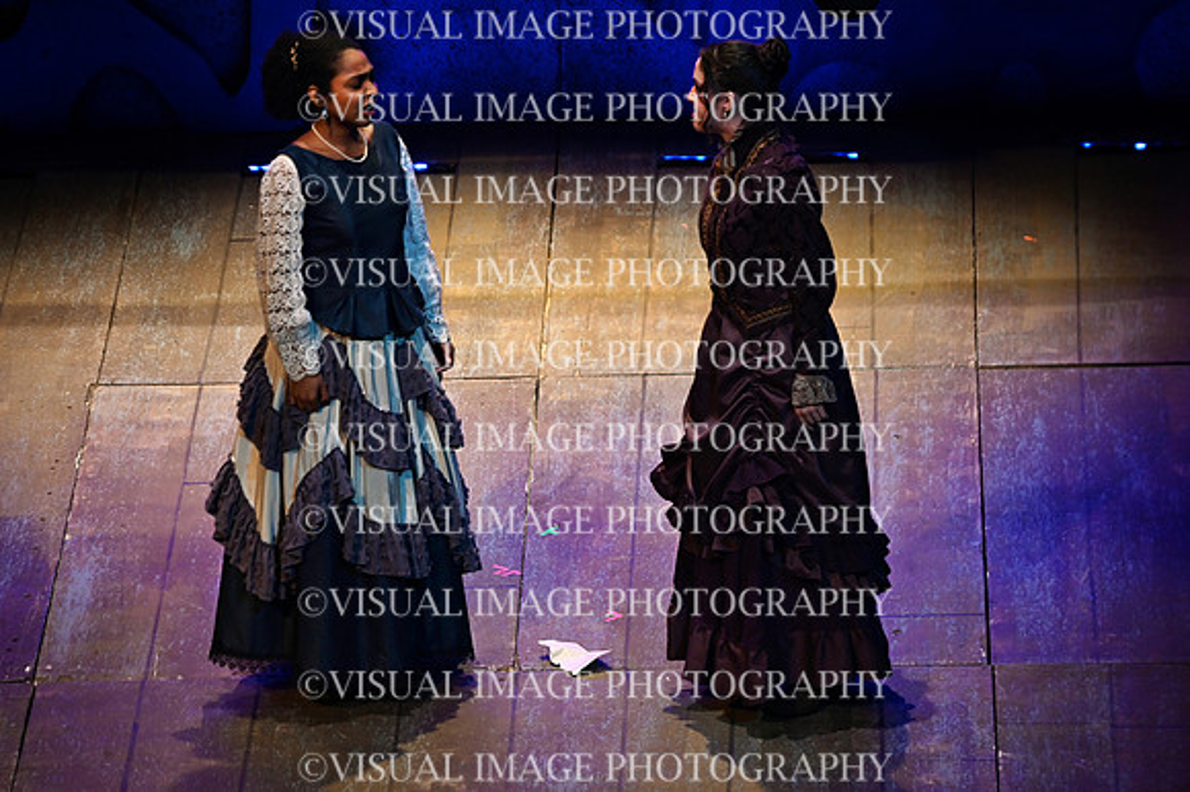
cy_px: 396
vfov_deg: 4.3
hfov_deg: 6.4
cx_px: 595
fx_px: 10571
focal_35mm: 320
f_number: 6.3
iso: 2500
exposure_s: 1/125
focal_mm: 320
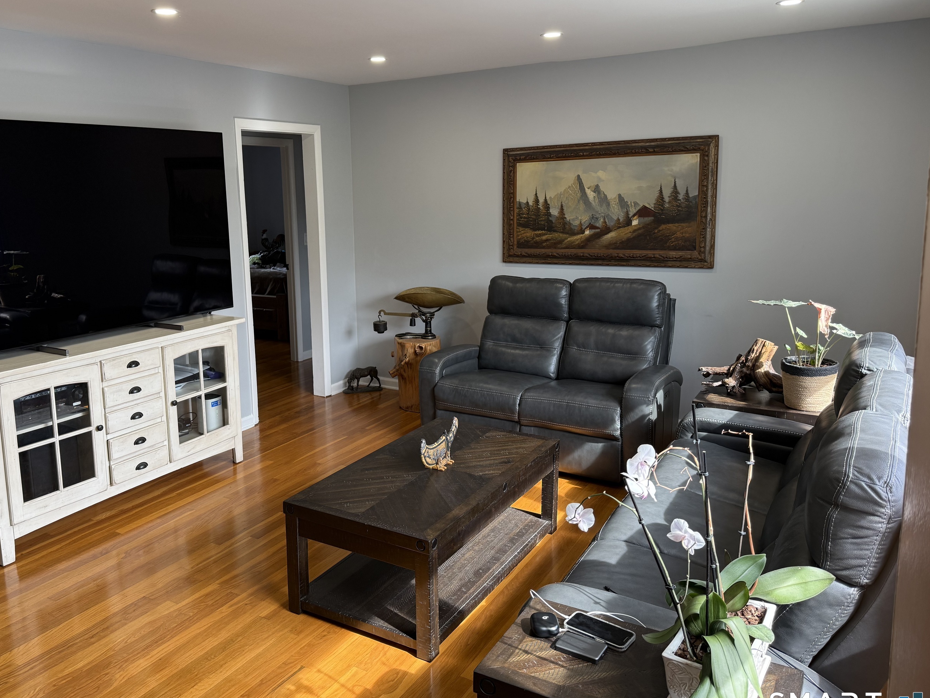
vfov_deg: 49.7
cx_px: 388
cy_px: 314
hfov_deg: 63.1
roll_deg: +1.6
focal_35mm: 28
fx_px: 752
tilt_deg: -9.4
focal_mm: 6.76
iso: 100
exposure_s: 1/123
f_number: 1.78
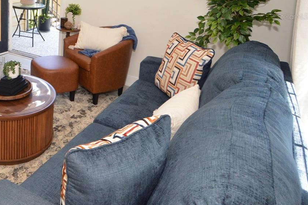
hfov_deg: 48.6
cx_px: 19
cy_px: 17
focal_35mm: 34
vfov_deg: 36.2
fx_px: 291
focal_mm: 12
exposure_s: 1/100
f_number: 9
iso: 800
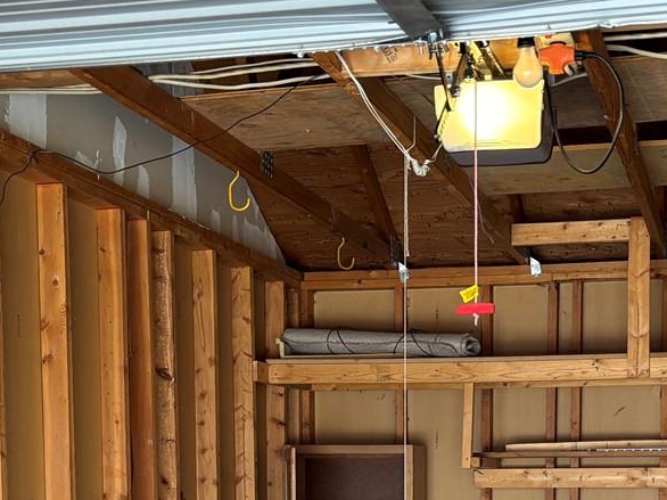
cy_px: 604
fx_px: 1368
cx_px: 422
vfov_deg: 19.5
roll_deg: -0.3
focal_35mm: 71
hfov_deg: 27.3
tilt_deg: -4.4
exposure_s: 1/60
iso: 160
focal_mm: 5.96
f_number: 1.6
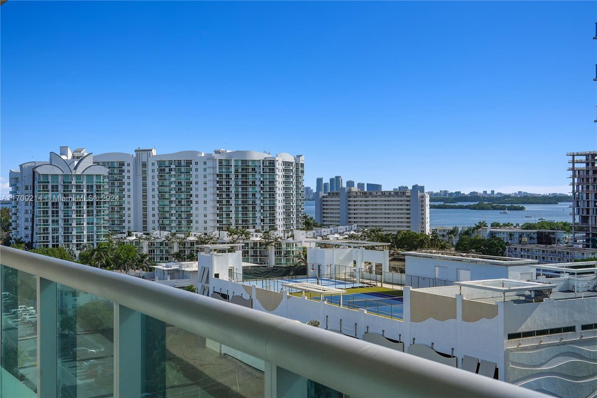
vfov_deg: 29.9
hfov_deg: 43.6
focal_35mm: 45
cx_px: 298
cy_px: 199
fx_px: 746
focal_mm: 30
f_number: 9
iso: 250
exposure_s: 1/2500
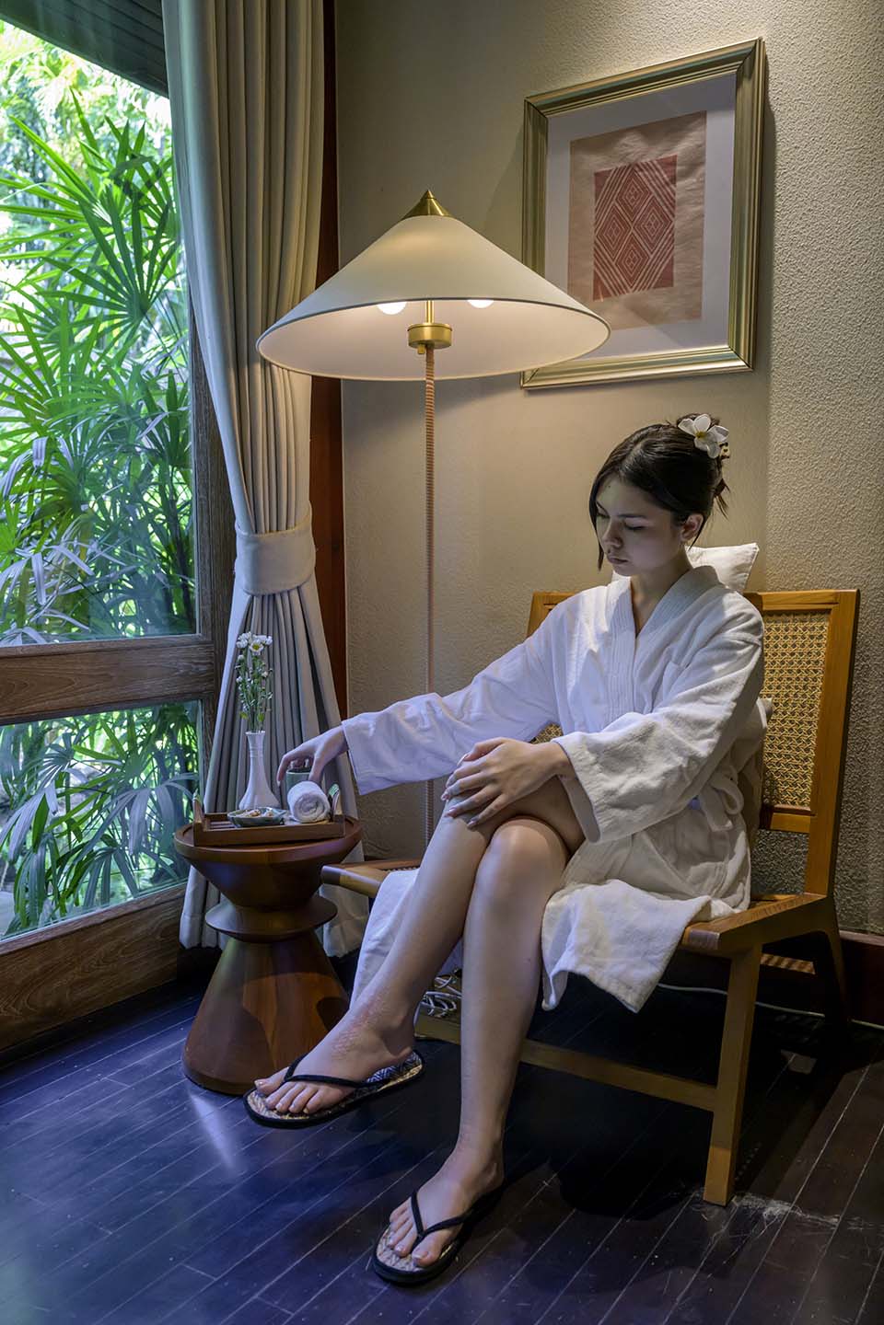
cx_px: 442
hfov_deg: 43.6
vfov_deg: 61.9
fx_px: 1105
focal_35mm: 30
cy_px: 662
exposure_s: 1/200
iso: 2500
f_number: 4.5
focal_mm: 30
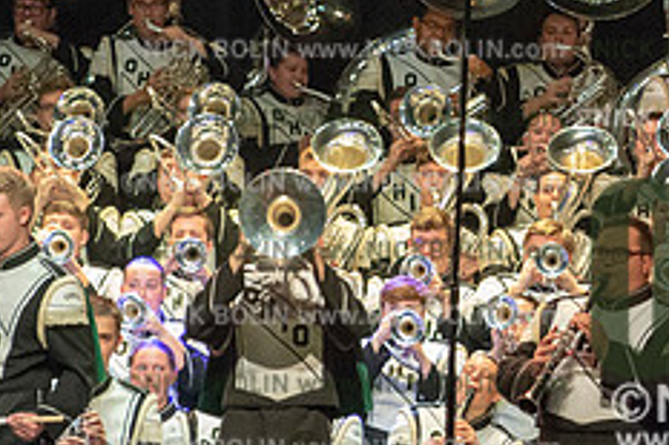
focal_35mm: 449
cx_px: 792
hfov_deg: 4.6
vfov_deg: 3.1
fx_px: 8338
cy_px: 316
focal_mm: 180
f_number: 5.6
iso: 8000
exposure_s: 1/250
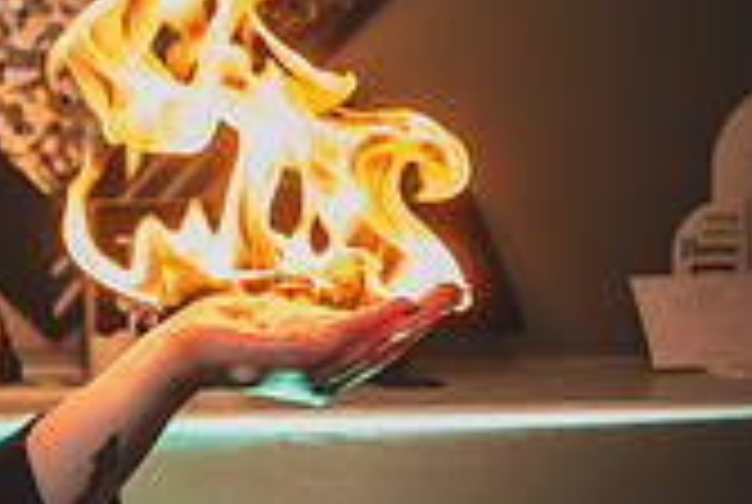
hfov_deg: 17.5
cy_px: 17
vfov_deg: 14.1
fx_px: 2009
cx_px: -565
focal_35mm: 96
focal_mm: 27
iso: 200
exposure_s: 1/200
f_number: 2.8
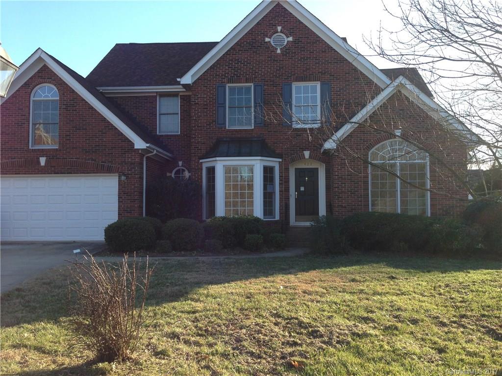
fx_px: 479
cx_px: 251
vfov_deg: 42.9
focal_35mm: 33
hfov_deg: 55.4
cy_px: 188
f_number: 2.4
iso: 50
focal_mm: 4.12
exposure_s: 1/427
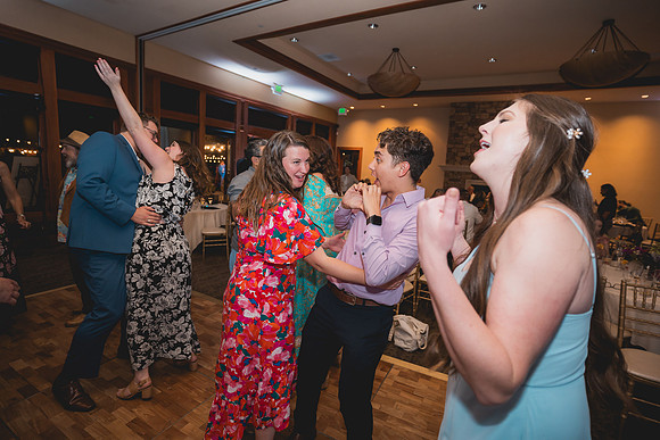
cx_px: 330
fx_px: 312
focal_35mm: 17
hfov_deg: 93.3
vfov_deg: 70.5
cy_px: 220
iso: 1000
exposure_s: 1/60
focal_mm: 17
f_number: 2.8
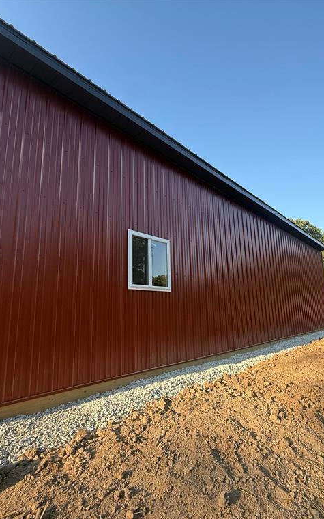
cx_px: 198
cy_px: 260
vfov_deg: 85.1
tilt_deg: +12.3
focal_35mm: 20
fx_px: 283
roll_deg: +3.5
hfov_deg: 59.0
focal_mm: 2.22
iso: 64
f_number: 2.2
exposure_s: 1/465
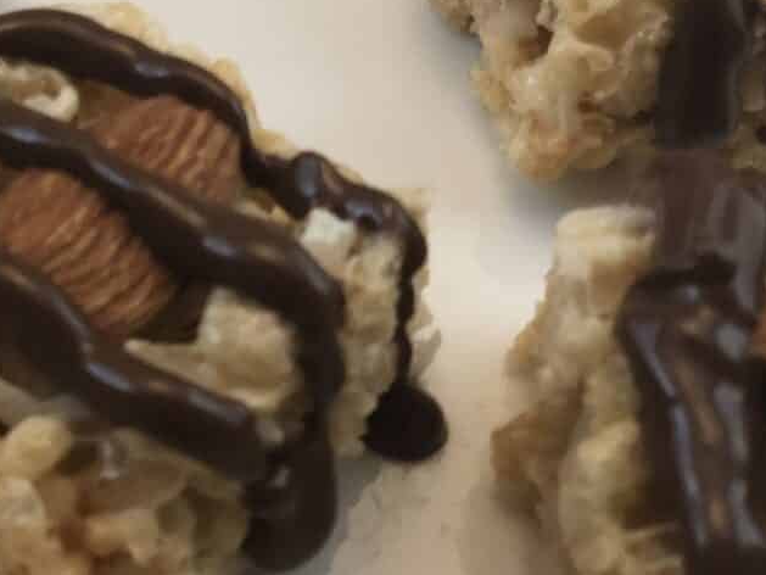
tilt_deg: -49.3
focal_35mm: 124
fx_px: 2744
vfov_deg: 11.8
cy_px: -63
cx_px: -29
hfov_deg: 15.5
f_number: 2.4
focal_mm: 6
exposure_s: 1/30
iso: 100
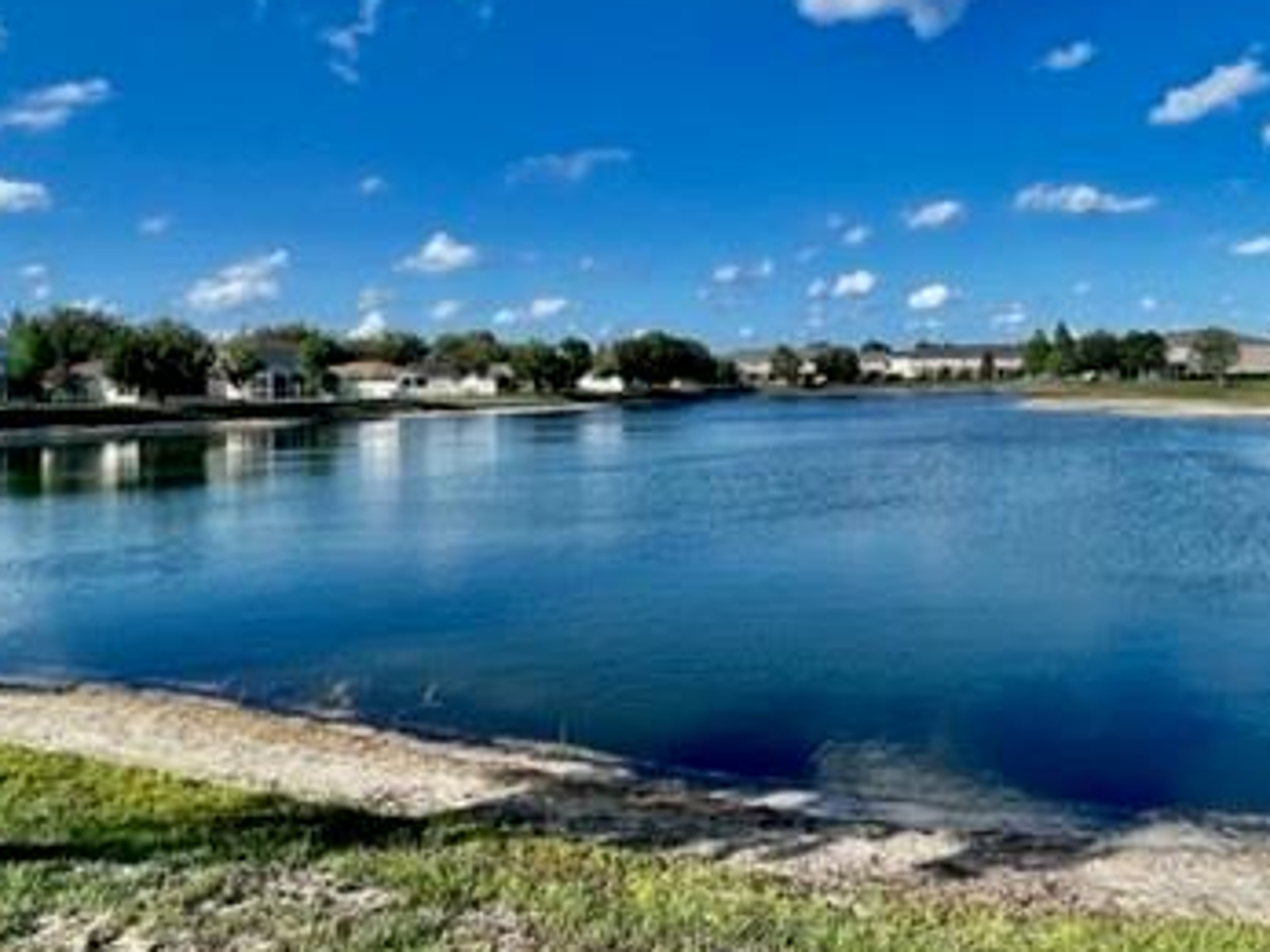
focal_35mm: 24
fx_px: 880
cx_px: 710
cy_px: 359
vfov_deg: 56.1
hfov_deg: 71.4
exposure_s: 1/1623
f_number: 1.8
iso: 32
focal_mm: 1.57
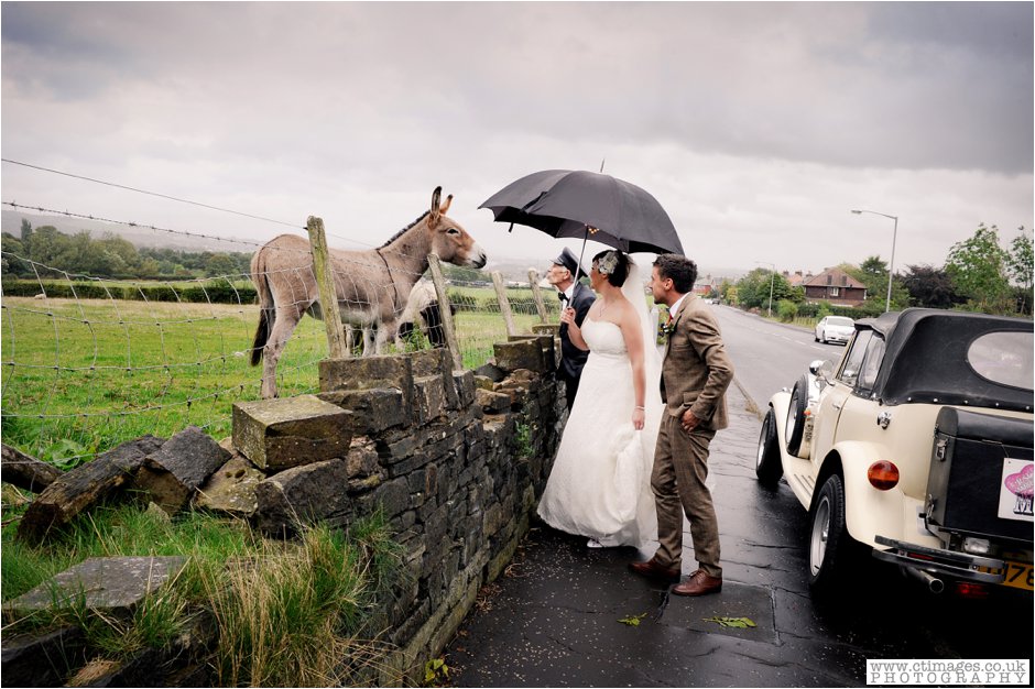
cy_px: 344
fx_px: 920
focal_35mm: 32
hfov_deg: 58.7
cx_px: 518
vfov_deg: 41.1
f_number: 13
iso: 800
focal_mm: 32
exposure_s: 1/250
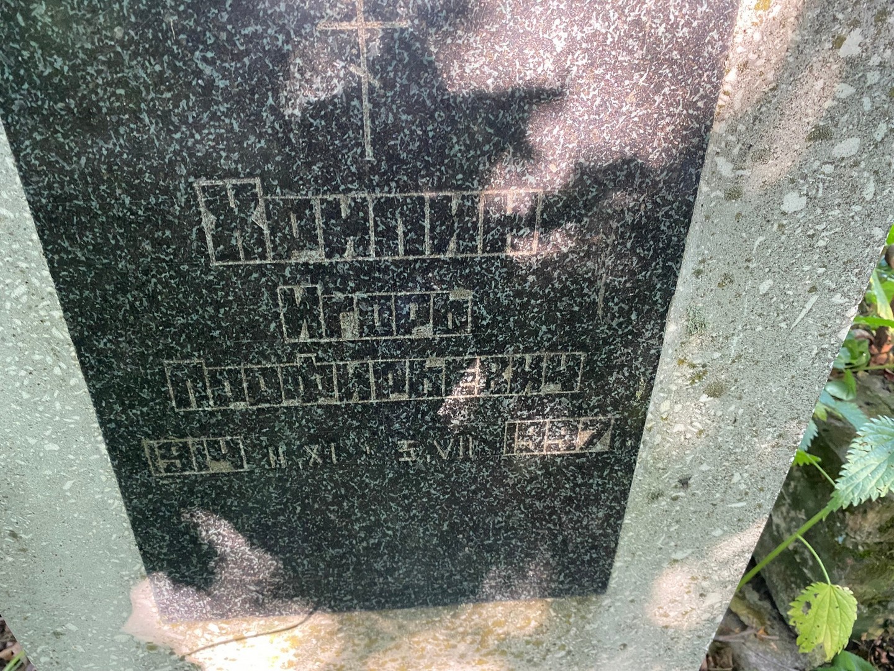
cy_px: 336
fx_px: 671
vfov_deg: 53.1
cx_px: 447
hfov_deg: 67.3
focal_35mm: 26
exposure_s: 1/60
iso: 200
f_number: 1.8
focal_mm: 4.25
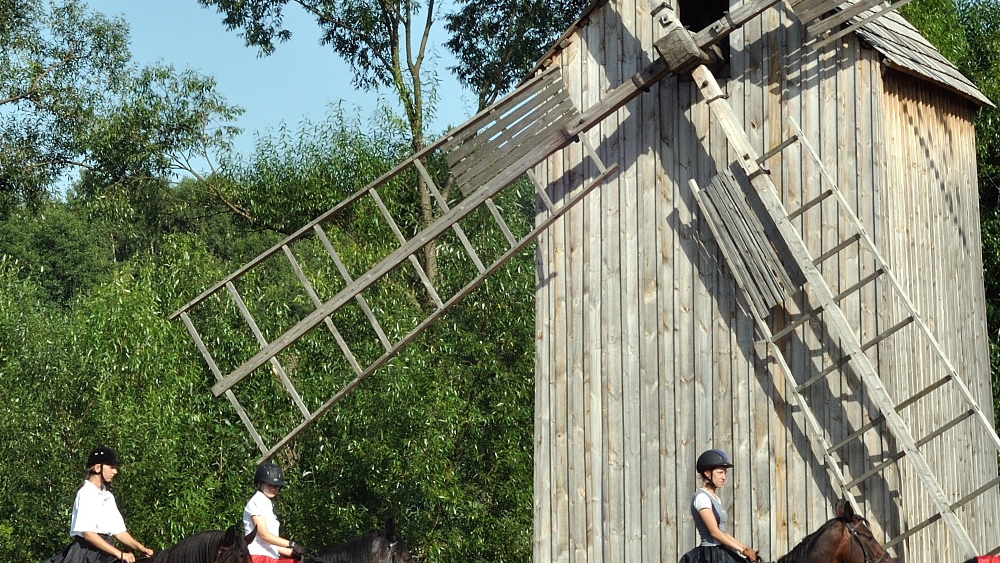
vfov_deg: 7.5
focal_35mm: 162
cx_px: 527
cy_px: 128
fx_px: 4296
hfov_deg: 13.3
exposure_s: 1/160
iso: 200
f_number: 14
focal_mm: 50
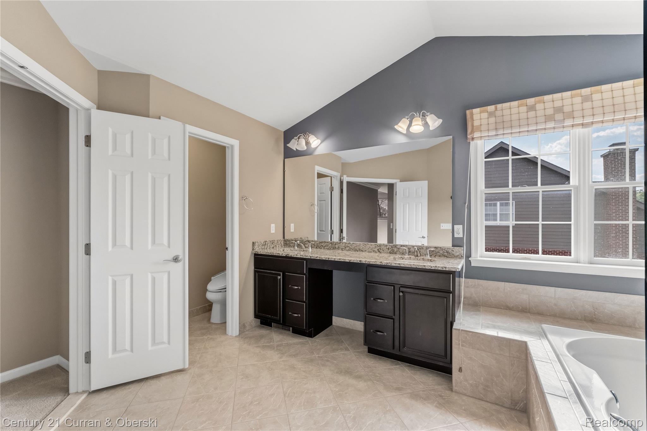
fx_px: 270
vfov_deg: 77.3
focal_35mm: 15
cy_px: 216
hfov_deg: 100.4
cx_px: 324
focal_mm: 10
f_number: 8
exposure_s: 1/8
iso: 1250
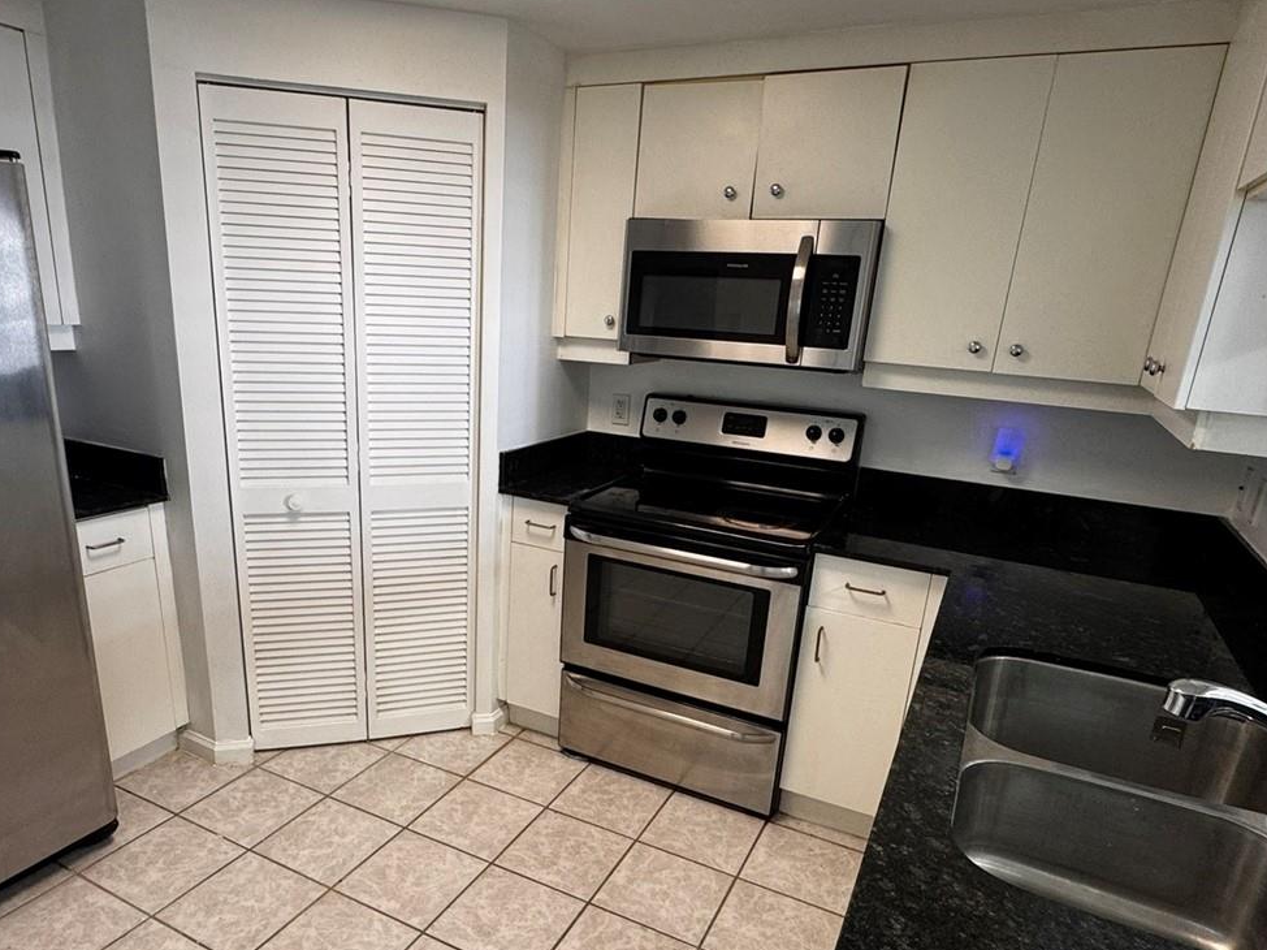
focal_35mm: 23
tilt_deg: -19.5
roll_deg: -3.0
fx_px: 842
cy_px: 563
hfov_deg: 73.7
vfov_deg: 58.4
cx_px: 571
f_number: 2.2
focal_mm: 2.22
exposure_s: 1/120
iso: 160
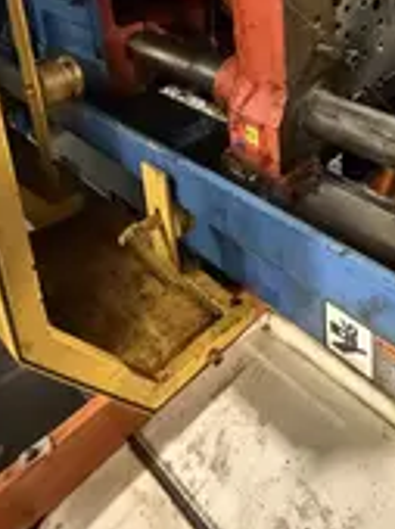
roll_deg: +0.4
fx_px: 503
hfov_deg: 38.4
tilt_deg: -15.6
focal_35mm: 33
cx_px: 389
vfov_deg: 46.2
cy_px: -3
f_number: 2.2
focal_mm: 2.22
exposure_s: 1/60
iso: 1250
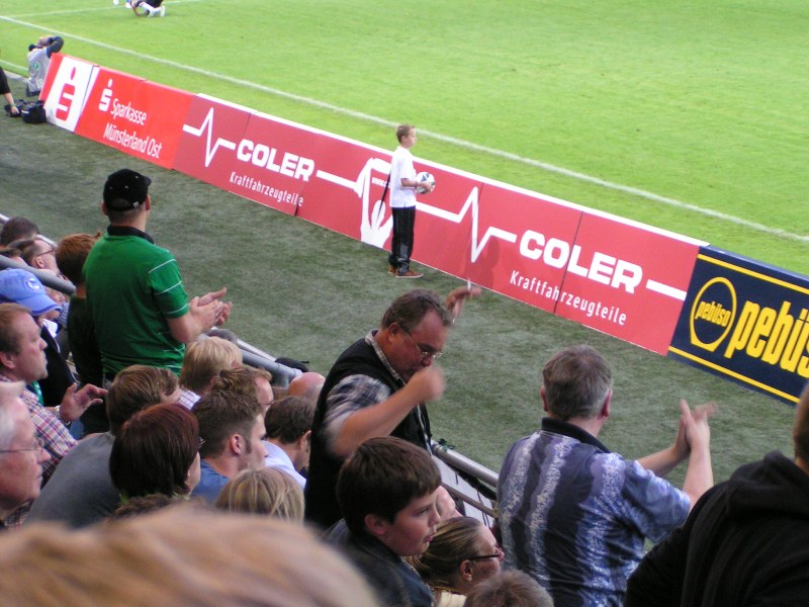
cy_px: 304
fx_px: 2431
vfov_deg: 14.2
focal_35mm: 104
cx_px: 404
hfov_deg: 18.9
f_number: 3.5
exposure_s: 1/50
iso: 200
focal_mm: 15.9
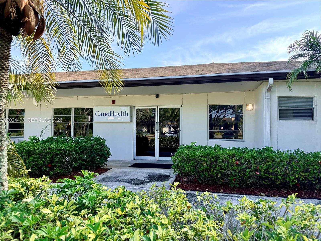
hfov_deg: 71.6
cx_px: 160
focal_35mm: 24
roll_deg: -0.5
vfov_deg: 56.8
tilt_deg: +2.4
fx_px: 223
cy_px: 120
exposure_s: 1/1812
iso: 100
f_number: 1.78
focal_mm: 6.76
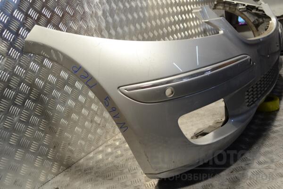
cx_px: 142
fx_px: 259
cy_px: 94
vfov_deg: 40.0
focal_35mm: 33
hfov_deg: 57.2
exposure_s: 1/40
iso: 100
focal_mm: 22
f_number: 4
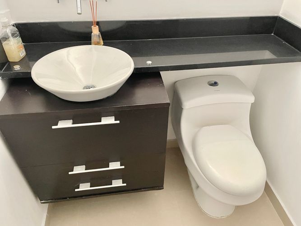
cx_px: 150
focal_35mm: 26
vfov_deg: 53.0
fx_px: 226
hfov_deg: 67.3
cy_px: 113
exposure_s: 1/40
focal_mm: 4.2
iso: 640
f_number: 1.6
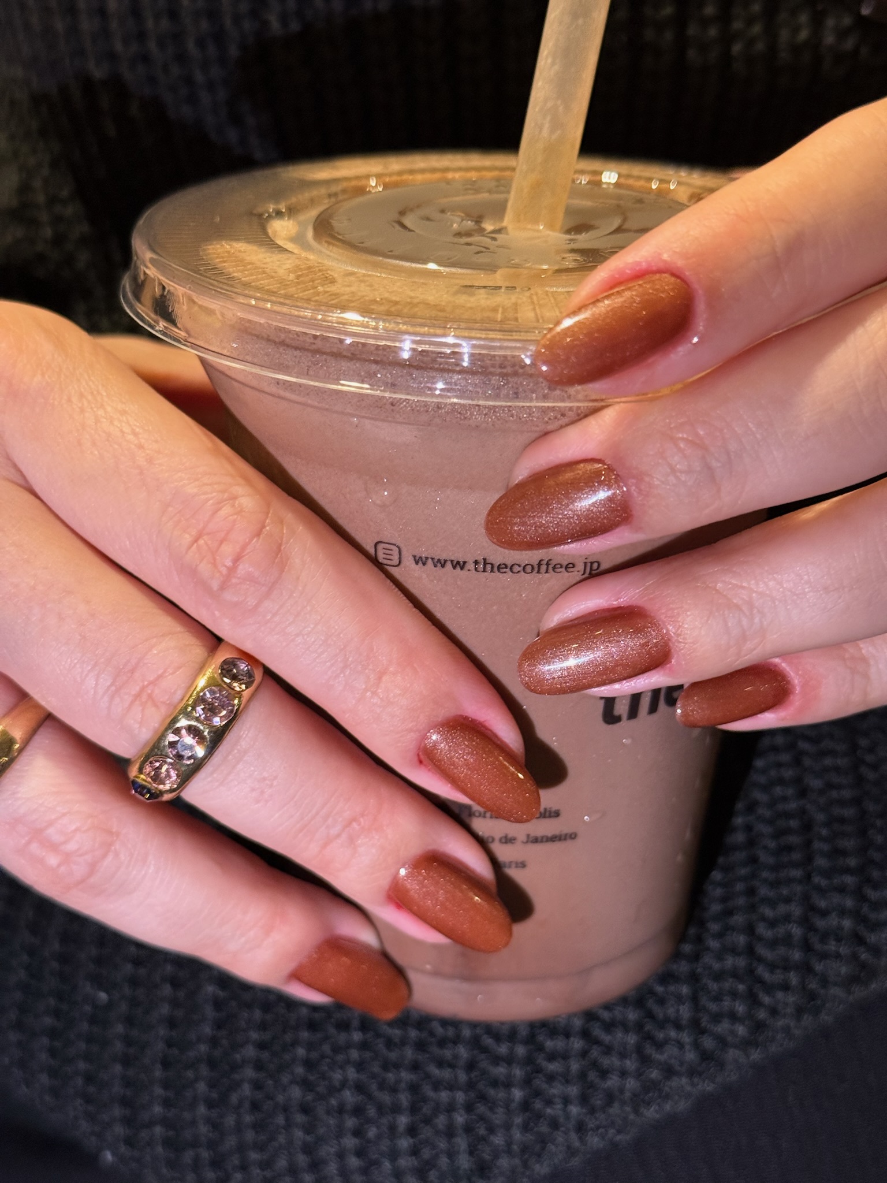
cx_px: 444
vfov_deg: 39.7
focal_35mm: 48
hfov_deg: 30.3
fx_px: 1640
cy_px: 592
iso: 200
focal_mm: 6.76
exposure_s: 1/40
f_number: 1.78
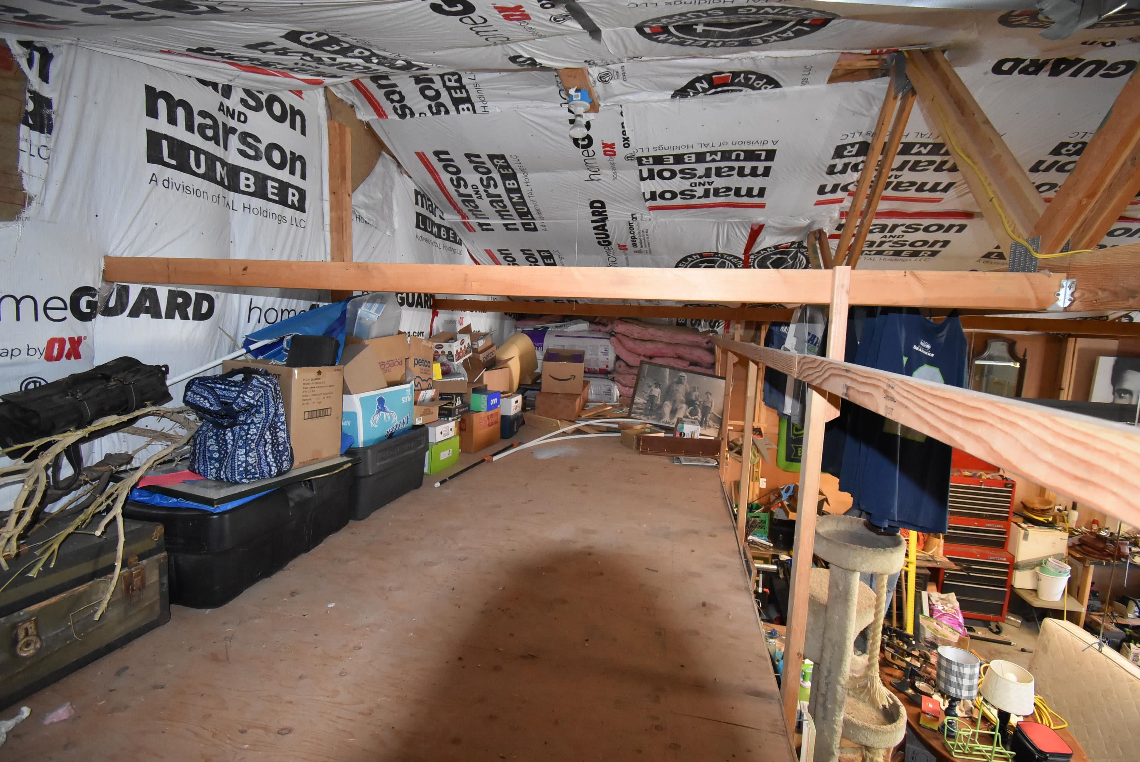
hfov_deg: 100.3
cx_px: 570
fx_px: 475
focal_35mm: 15
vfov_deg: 77.4
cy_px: 381
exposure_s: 1/60
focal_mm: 10
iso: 4000
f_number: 4.5
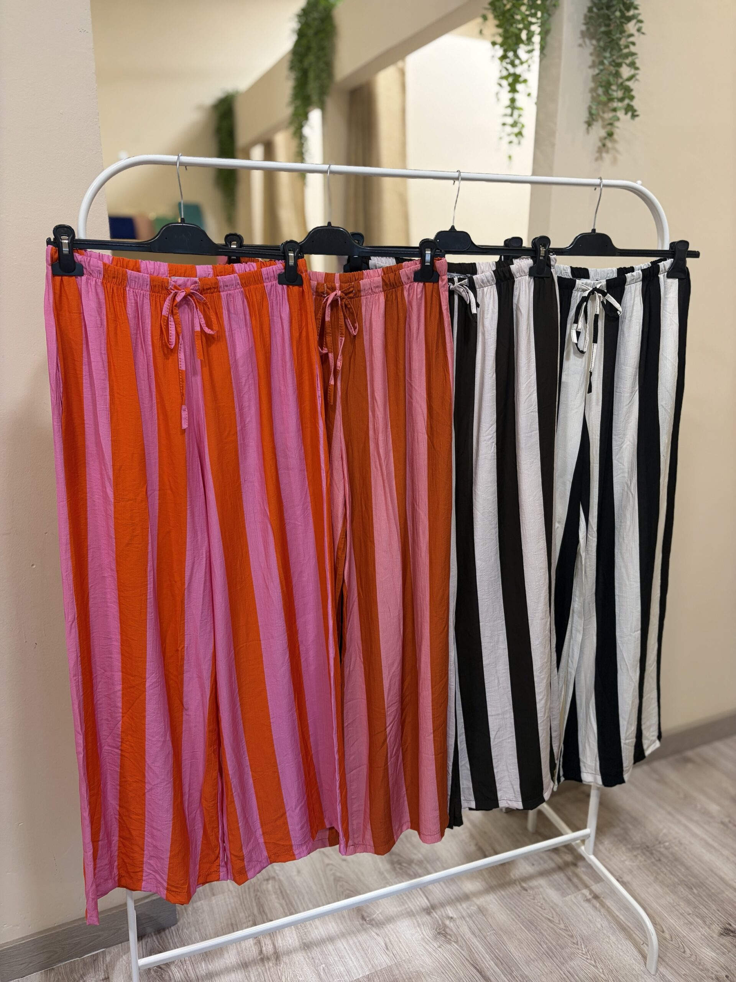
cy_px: 491
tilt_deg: -15.2
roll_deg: +0.1
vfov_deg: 67.3
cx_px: 368
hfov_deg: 53.1
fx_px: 737
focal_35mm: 26
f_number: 1.6
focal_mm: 5.96
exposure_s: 1/50
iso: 100
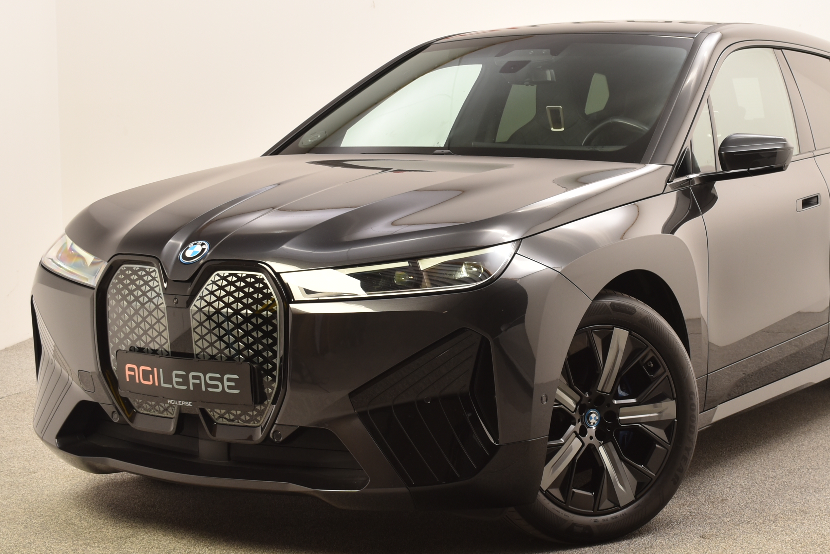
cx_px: 595
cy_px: 222
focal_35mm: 67
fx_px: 1545
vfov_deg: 20.3
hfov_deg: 29.7
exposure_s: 1/200
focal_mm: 26
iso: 100
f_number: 7.1
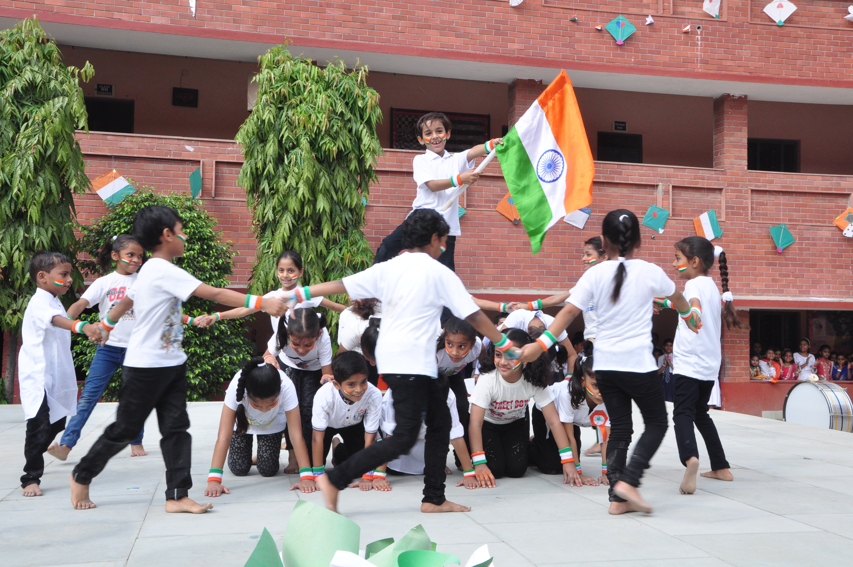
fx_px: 923
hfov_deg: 49.6
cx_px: 426
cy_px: 284
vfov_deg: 34.1
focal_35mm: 39
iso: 500
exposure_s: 1/125
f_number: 11
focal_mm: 26
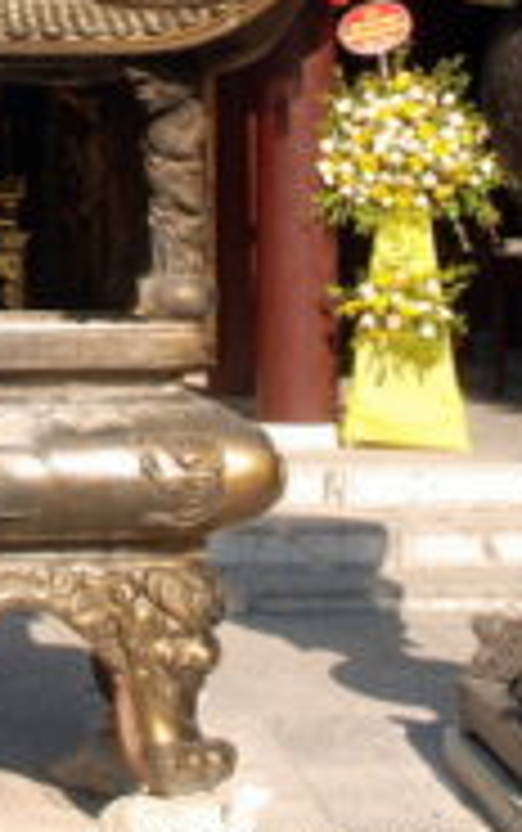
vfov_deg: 22.5
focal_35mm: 91
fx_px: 2067
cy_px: 169
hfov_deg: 14.0
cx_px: -94
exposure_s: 1/50
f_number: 11
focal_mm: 22
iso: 100
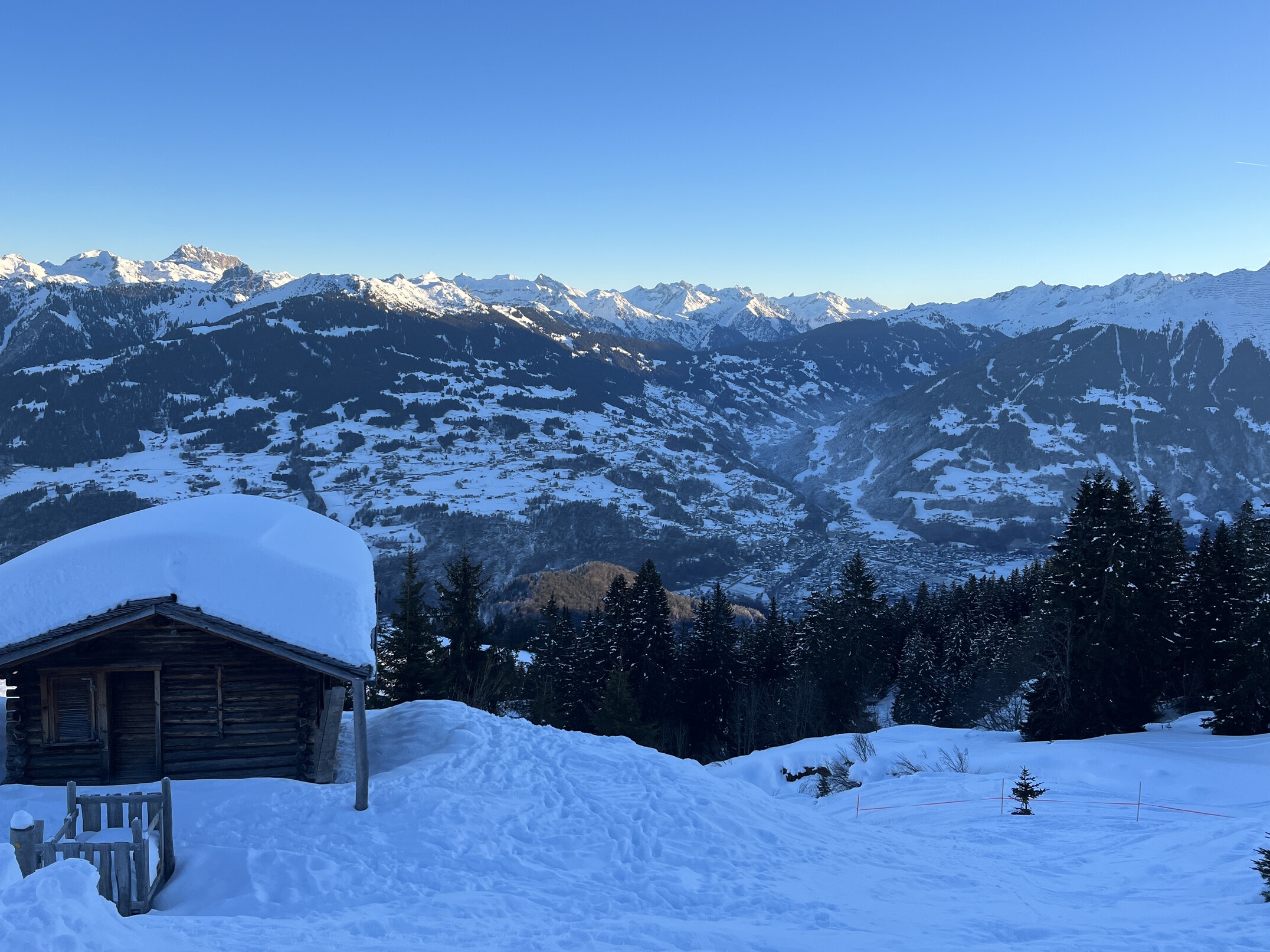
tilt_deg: -9.7
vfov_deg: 48.2
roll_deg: +2.9
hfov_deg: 61.5
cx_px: 572
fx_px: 1064
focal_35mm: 29
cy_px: 482
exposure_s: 1/1458
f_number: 1.6
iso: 50
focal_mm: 5.1
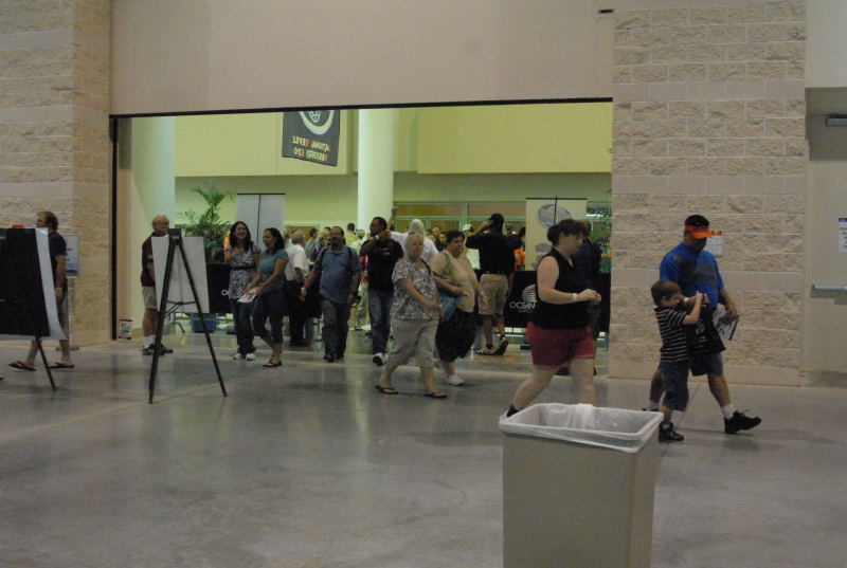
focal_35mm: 42
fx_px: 990
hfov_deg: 46.3
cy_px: 284
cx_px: 424
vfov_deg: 32.0
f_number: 6.3
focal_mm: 28
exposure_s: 1/180
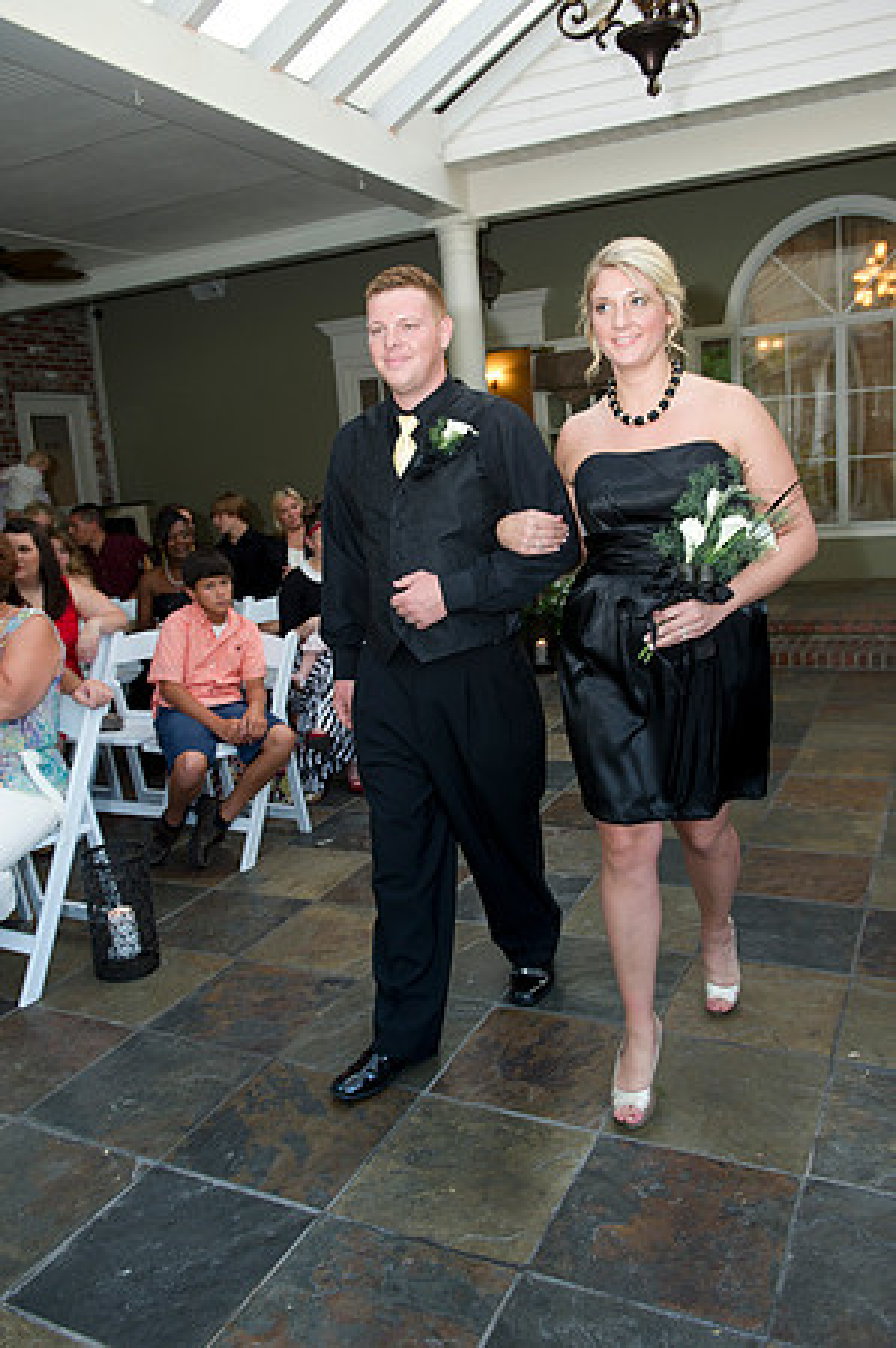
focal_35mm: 29
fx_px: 1085
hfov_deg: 44.9
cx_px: 448
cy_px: 674
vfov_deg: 63.7
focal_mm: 29
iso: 800
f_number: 5
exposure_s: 1/100
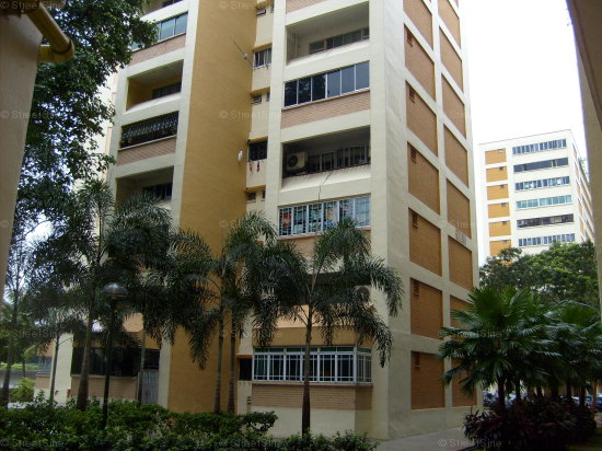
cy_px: 226
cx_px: 301
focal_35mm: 35
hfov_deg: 52.6
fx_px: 608
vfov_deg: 40.7
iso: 80
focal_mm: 5.8
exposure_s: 1/250
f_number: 2.8
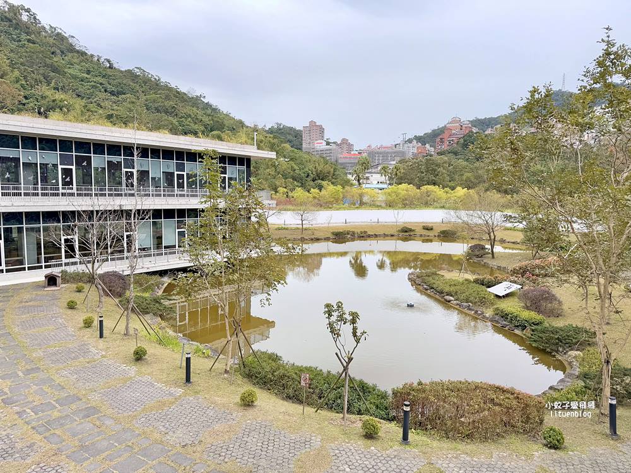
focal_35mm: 24
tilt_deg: -5.2
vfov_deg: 56.8
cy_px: 236
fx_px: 437
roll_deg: -0.9
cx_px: 316
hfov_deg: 71.6
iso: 80
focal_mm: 6.76
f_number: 1.78
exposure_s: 1/1721
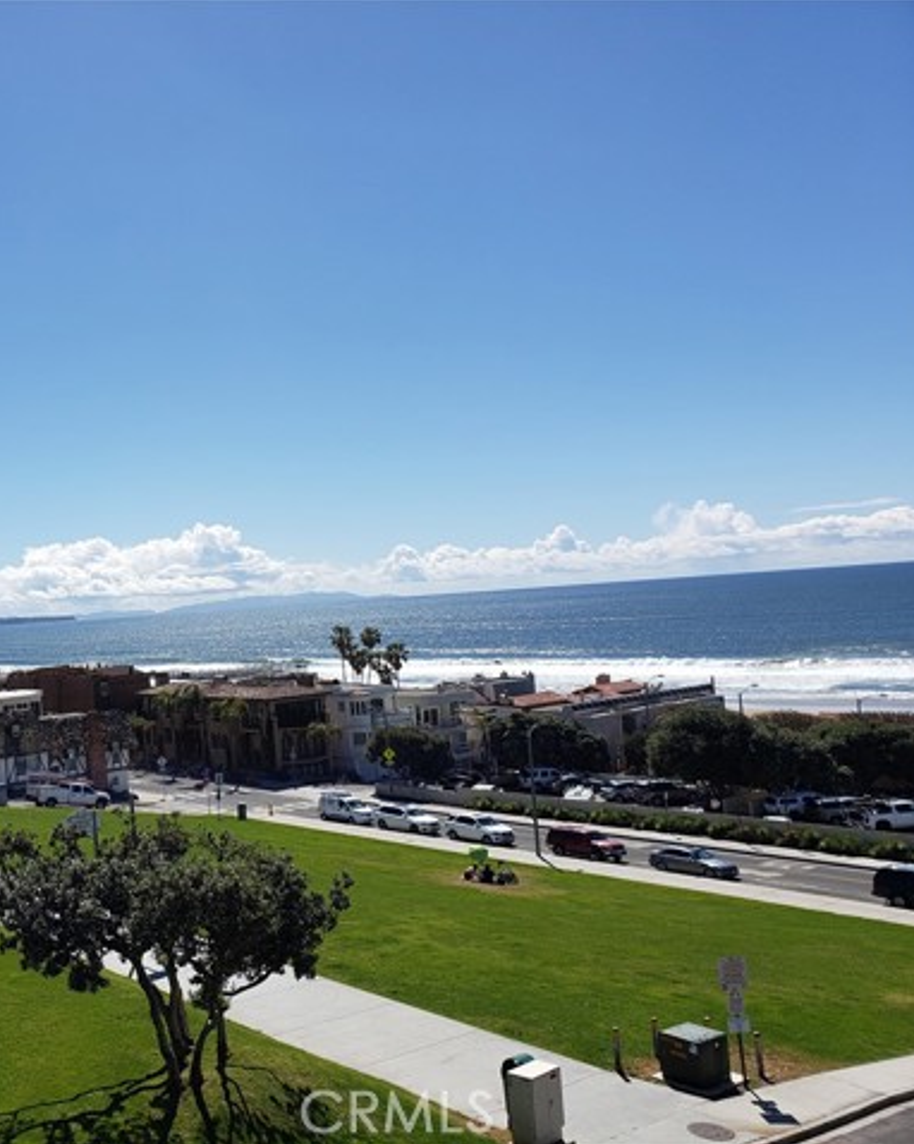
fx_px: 1150
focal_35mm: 34
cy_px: 572
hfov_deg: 41.3
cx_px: 170
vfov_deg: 52.9
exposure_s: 1/2443
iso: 50
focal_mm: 4.3
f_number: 2.4
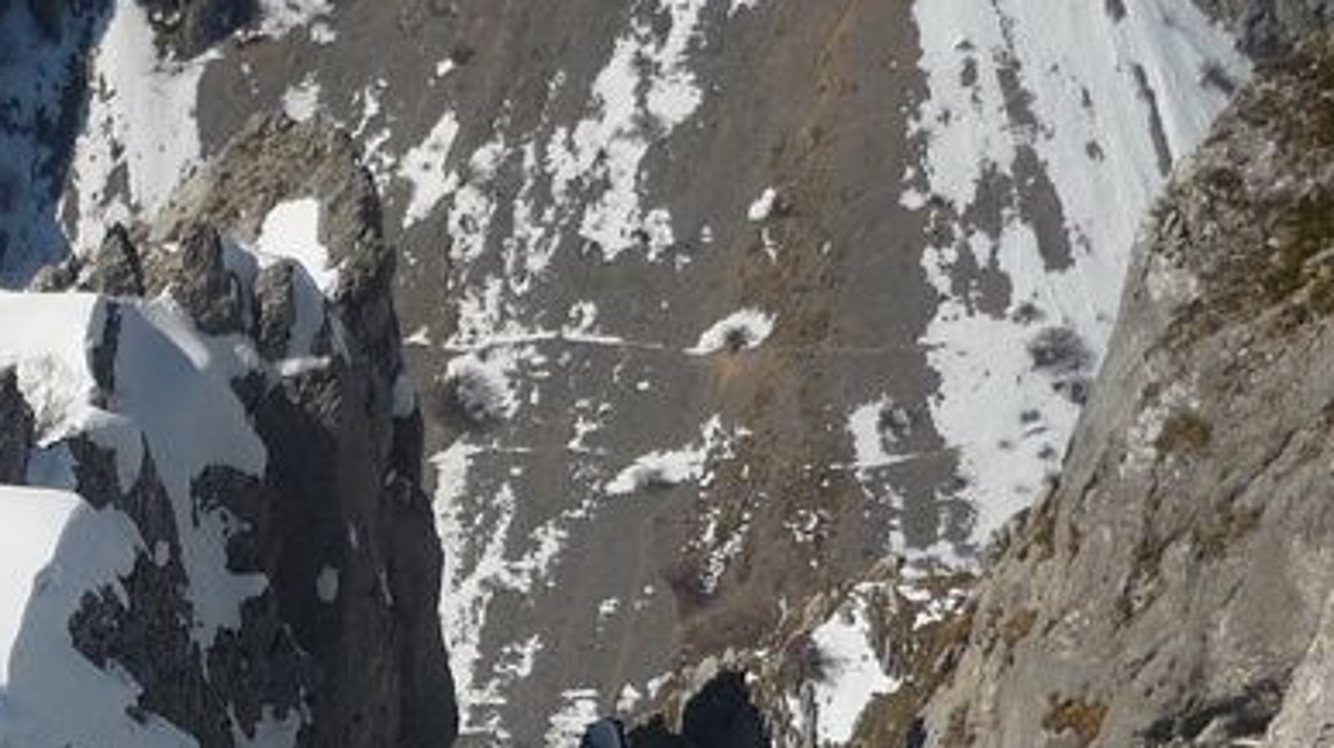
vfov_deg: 12.9
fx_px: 3287
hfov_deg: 22.1
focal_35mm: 93
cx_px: -3
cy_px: 565
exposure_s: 1/500
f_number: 8
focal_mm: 5.5
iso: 100
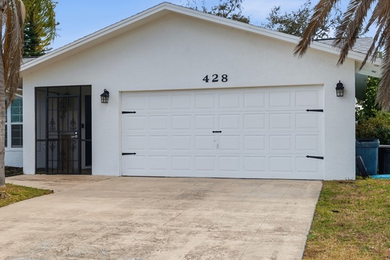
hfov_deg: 37.0
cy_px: 146
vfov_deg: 25.5
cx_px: 118
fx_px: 574
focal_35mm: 53
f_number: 8
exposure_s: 1/1600
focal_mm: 33
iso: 200
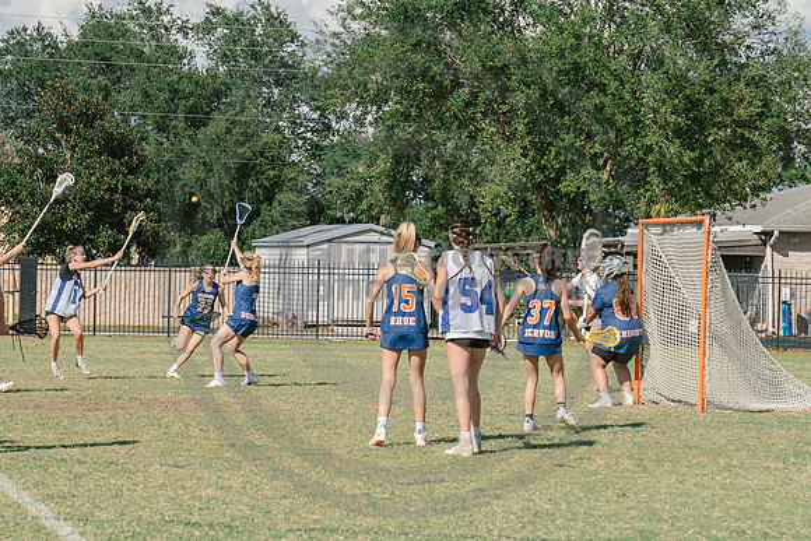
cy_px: 274
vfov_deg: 10.2
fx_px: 3040
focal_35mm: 135
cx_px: 274
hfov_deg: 15.2
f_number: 5.6
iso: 250
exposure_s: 1/1250
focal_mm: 70
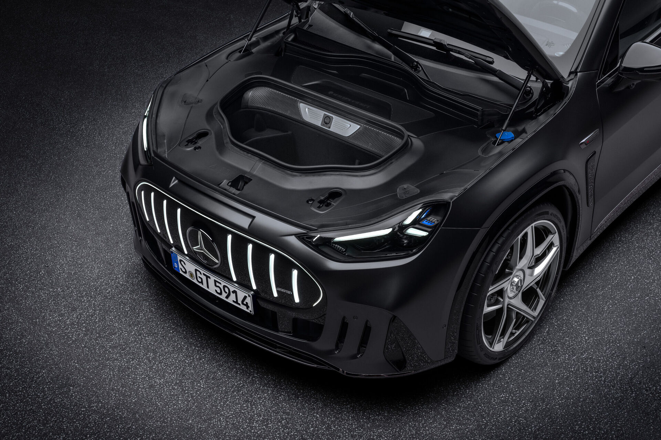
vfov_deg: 29.9
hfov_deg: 43.6
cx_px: 330
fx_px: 826
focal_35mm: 45
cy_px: 220
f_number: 8
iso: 200
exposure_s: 1/10
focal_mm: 45
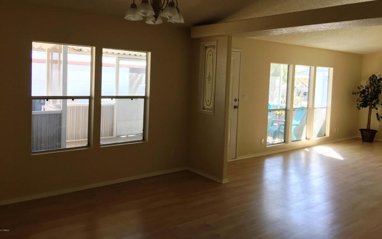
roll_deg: -2.5
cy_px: 95
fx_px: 323
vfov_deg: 40.4
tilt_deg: -3.0
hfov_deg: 61.2
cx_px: 190
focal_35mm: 31
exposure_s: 1/60
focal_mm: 4.15
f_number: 2.2
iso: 25
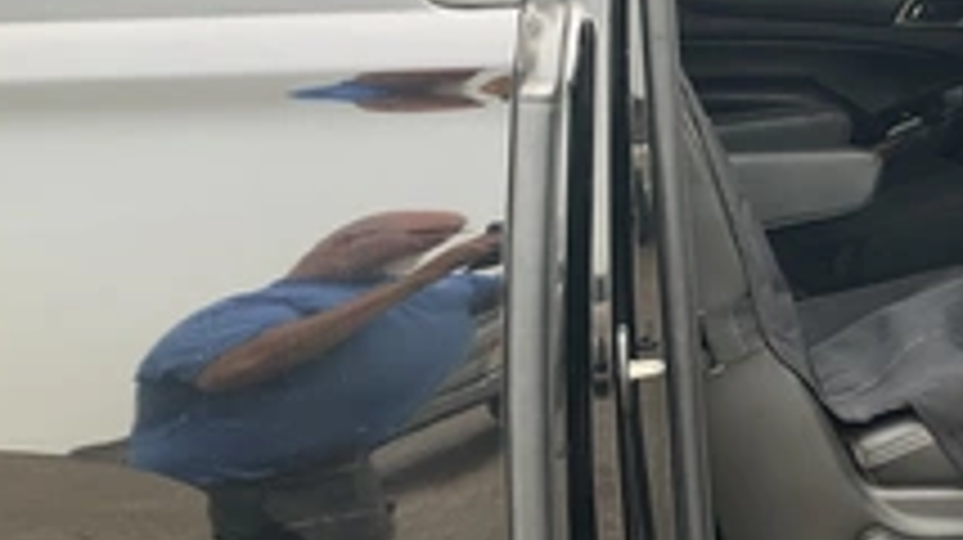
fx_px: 1505
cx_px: 801
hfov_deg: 34.2
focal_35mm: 59
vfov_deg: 19.5
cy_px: -40
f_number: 1.8
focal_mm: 3
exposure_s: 1/133
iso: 16
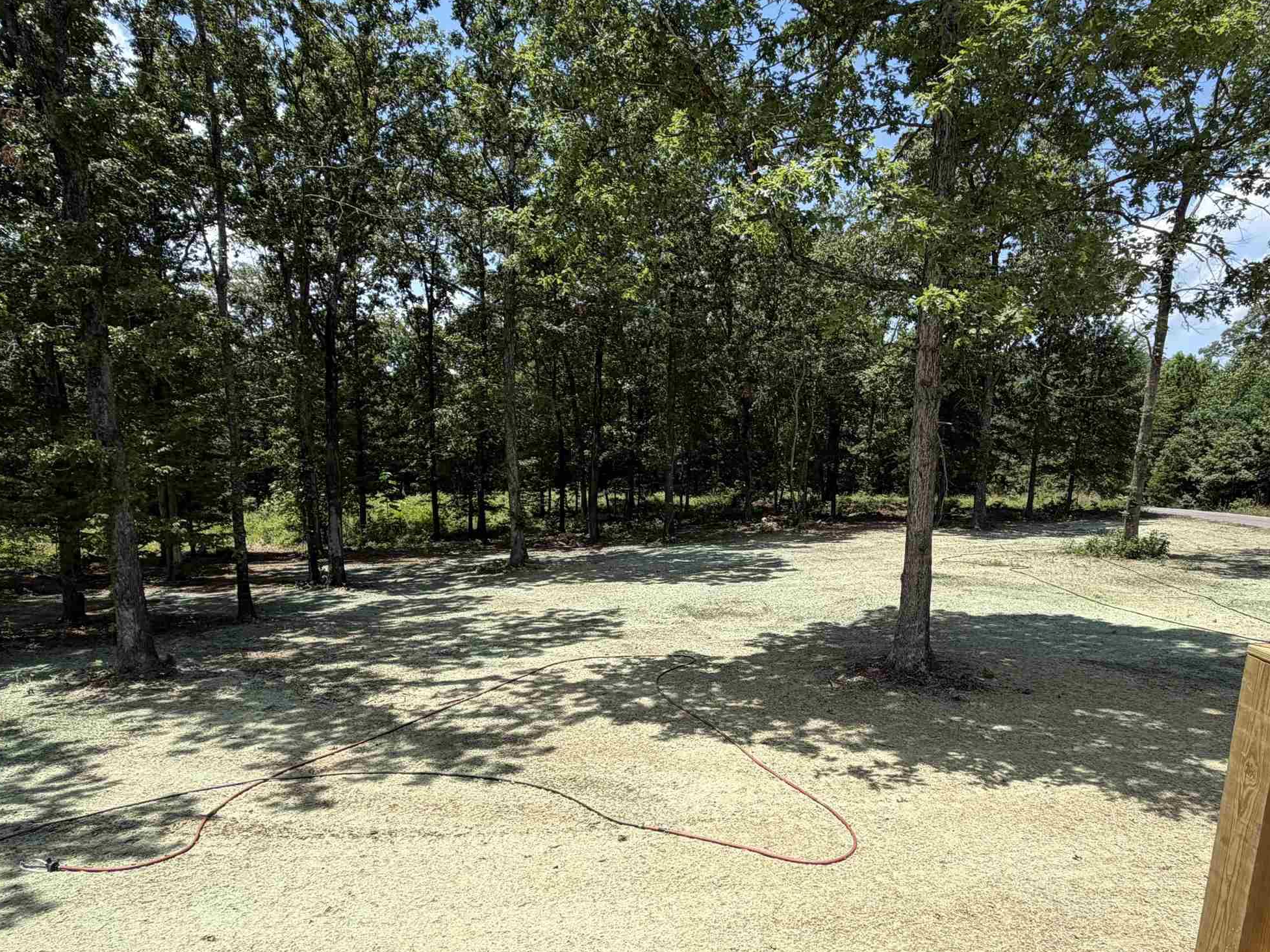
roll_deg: -1.7
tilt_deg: -11.2
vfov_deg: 60.7
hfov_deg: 76.2
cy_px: 554
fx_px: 807
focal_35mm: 22
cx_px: 690
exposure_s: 1/770
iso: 25
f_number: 2.2
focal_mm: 2.22
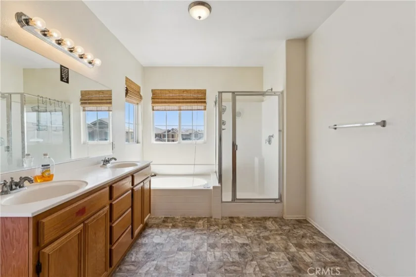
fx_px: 187
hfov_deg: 96.1
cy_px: 138
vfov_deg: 73.0
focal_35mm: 16
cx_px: 208
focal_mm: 16.2
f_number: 13
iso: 100
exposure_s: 1/15
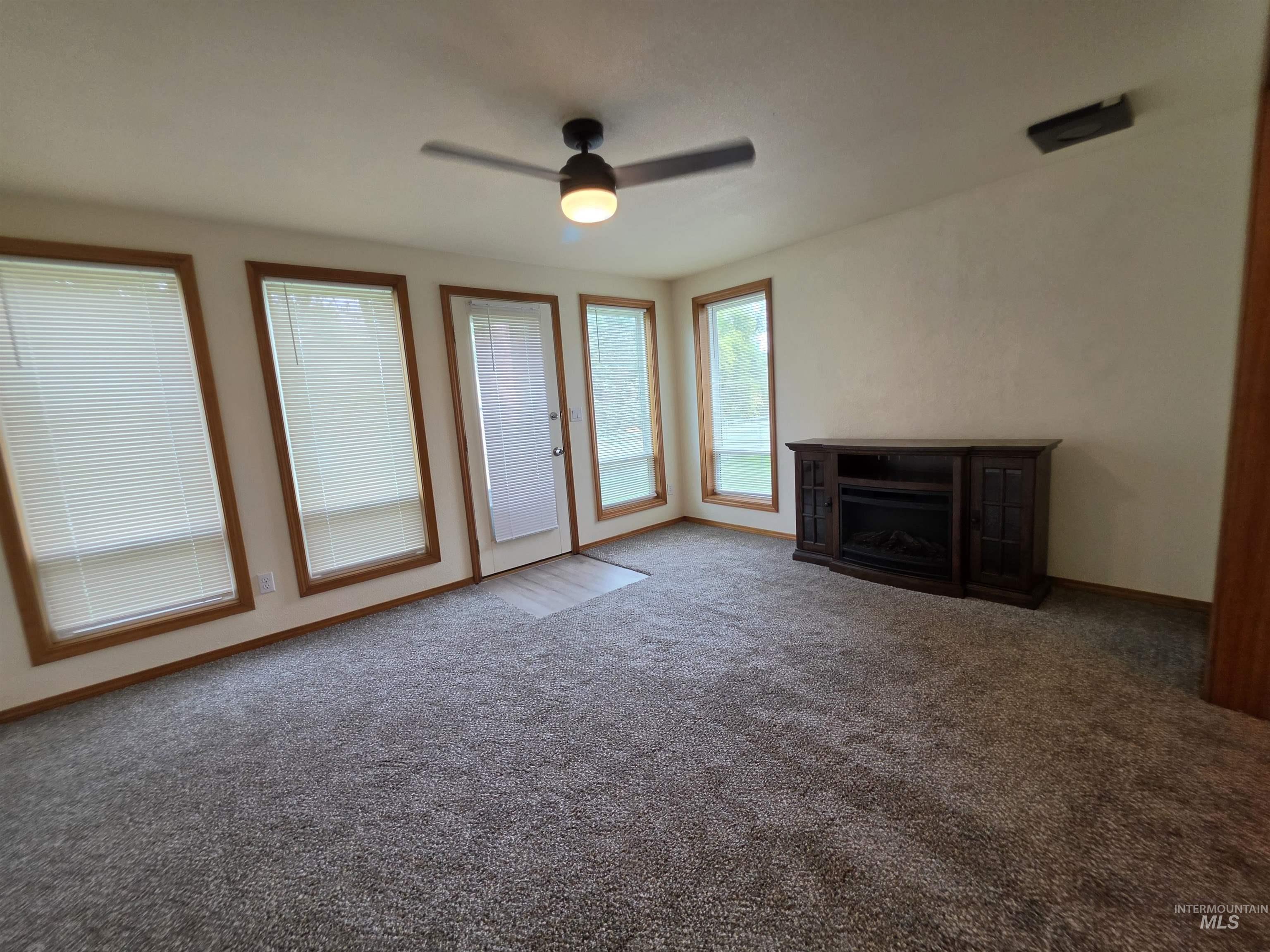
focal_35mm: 13
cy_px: 476
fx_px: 477
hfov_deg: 106.2
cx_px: 635
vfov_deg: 89.9
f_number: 1.9
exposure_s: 1/120
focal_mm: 2.2
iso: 100
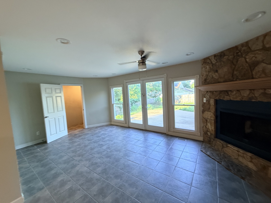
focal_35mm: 14
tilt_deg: -9.3
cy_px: 102
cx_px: 136
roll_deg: +1.1
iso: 250
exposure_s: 1/60
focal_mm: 2.22
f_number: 2.2
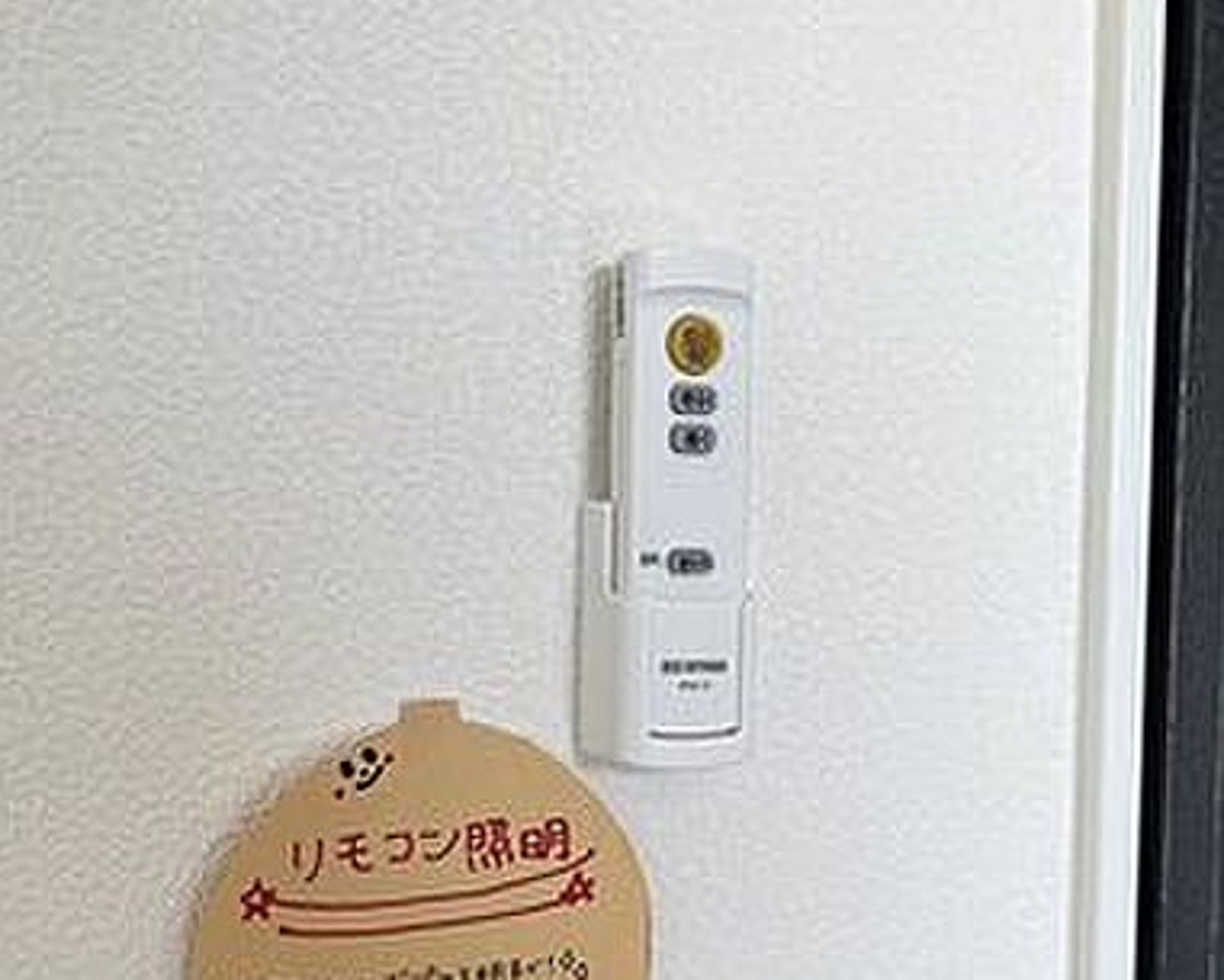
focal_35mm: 40
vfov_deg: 37.2
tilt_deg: -4.6
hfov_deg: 45.7
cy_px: 598
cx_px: 549
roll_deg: +0.7
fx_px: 1449
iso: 40
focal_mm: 5.1
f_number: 1.6
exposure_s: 1/100
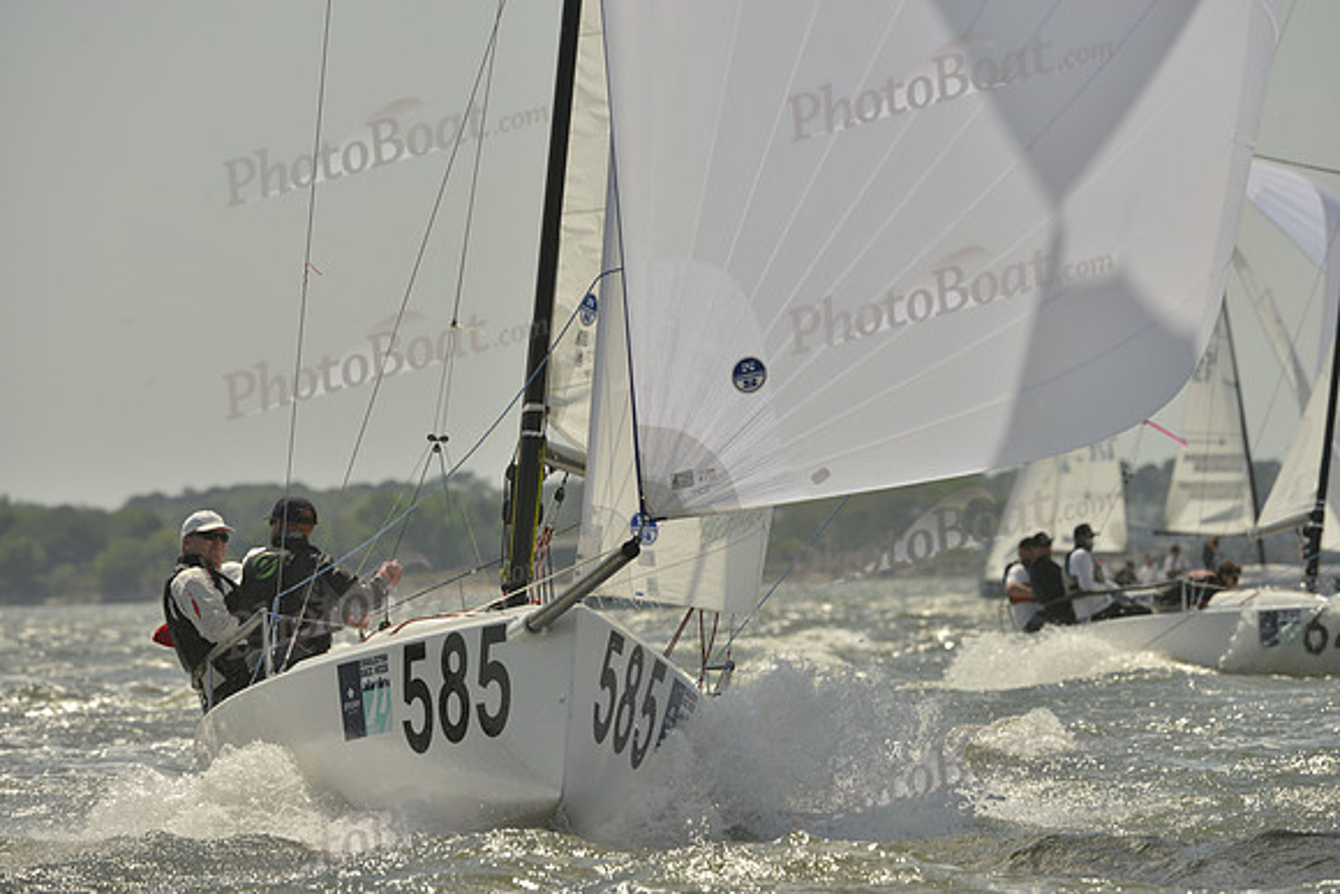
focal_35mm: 350
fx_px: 13030
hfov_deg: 5.9
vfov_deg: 3.9
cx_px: 670
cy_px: 447
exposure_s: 1/1600
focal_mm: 350
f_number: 10
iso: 280
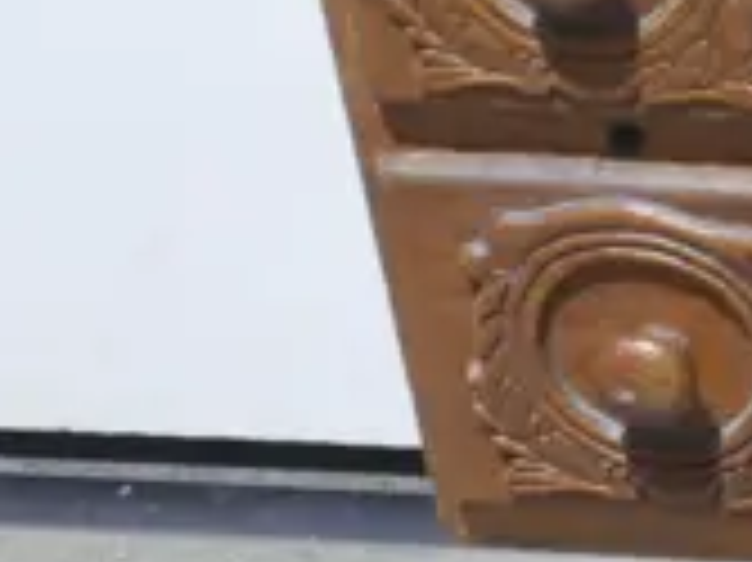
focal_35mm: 295
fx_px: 6404
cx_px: 2202
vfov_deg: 5.0
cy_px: -94
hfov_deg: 6.2
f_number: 5.6
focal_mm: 24
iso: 1600
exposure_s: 1/60
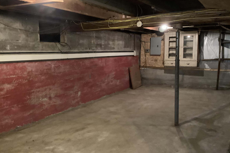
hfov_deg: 57.2
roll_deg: +0.6
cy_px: 73
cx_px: 114
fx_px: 211
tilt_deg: -8.0
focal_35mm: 33
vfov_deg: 40.0
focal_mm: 3.3
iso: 800
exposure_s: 1/17
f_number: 2.4
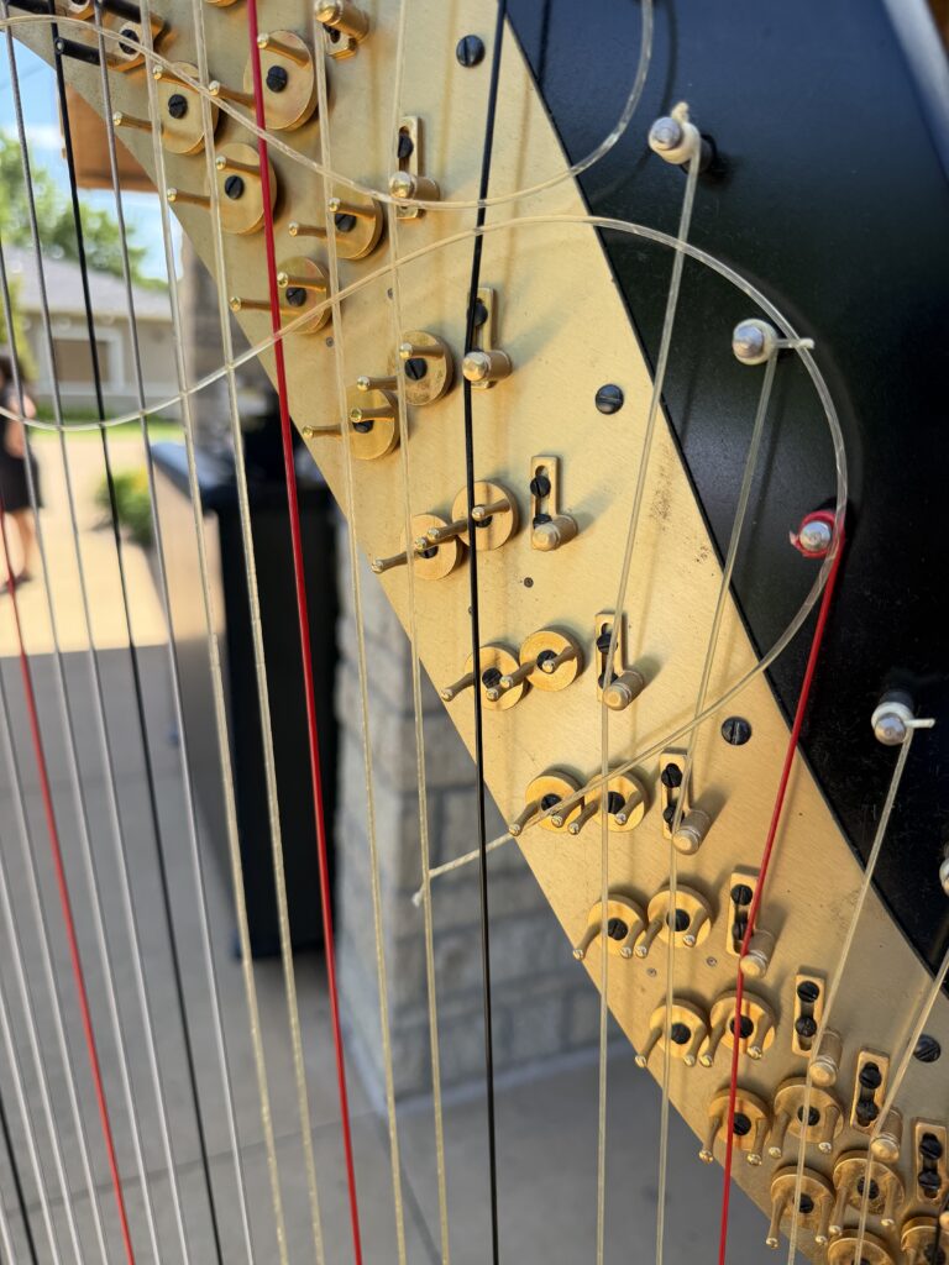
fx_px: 877
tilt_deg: -14.7
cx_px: 474
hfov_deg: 56.8
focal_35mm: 24
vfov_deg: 71.6
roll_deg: -2.2
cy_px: 632
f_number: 1.78
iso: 80
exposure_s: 1/1250
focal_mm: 6.76
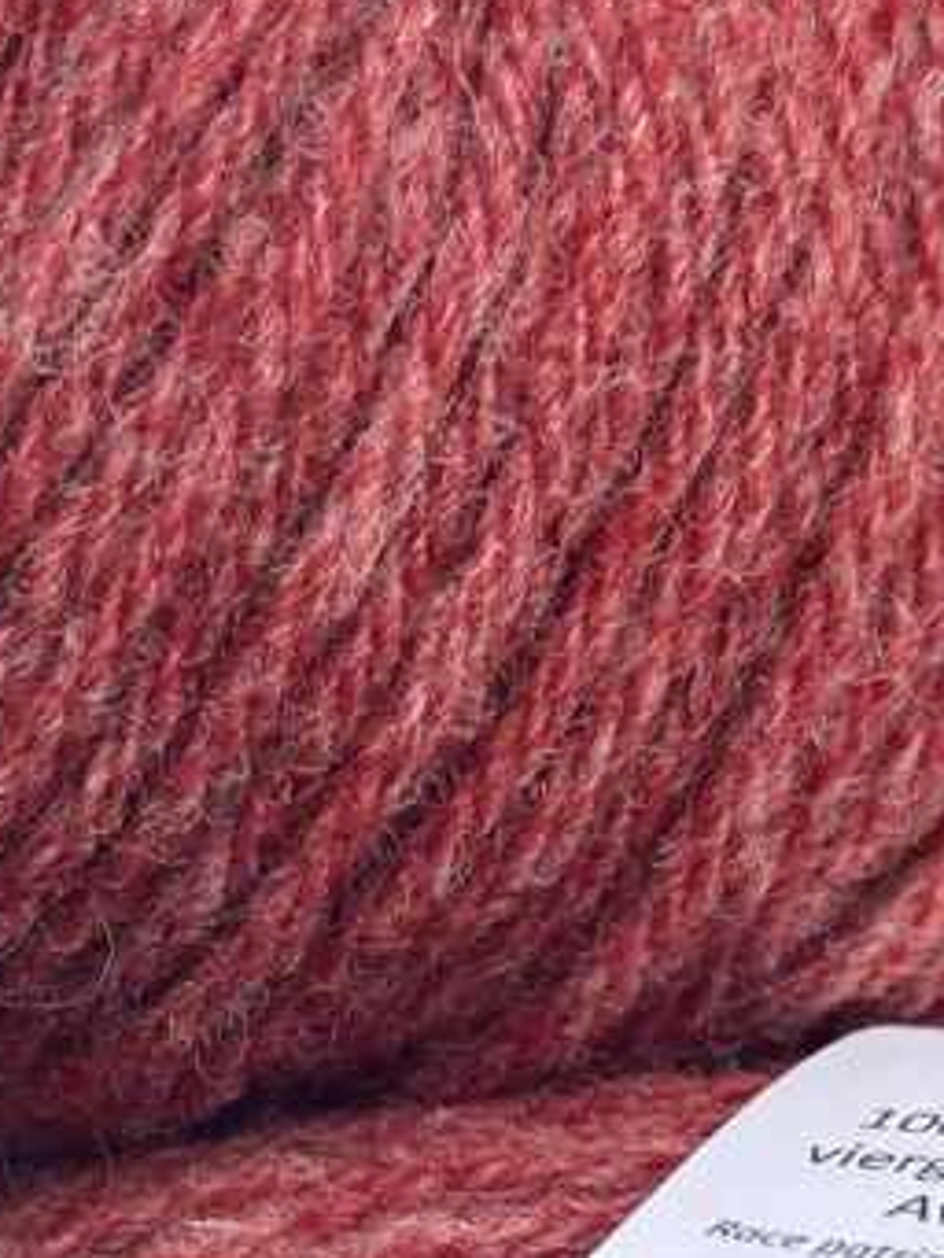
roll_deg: -0.5
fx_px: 5233
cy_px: 1158
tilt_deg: -9.3
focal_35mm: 144
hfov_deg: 10.2
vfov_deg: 13.6
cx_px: 63
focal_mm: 6.86
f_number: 1.78
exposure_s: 1/2667
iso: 100
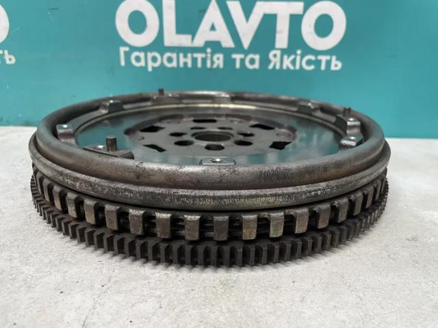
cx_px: 219
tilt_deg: -18.8
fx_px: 329
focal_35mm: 26
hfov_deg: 67.3
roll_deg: -0.4
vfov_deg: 53.1
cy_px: 164
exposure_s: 1/50
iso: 80
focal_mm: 4.2
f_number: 1.6
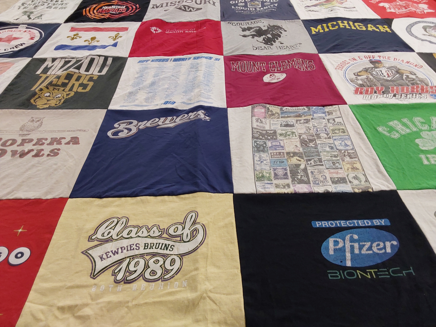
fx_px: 353
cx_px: 218
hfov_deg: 63.4
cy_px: 164
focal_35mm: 28
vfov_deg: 49.7
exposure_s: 1/60
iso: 100
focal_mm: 2.91
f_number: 1.9
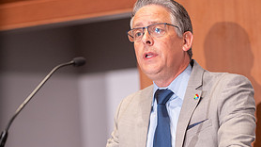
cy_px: 142
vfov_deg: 5.3
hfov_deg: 9.4
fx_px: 1584
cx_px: 133
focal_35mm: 229
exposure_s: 1/200
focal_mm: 135
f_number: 1.8
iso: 1600
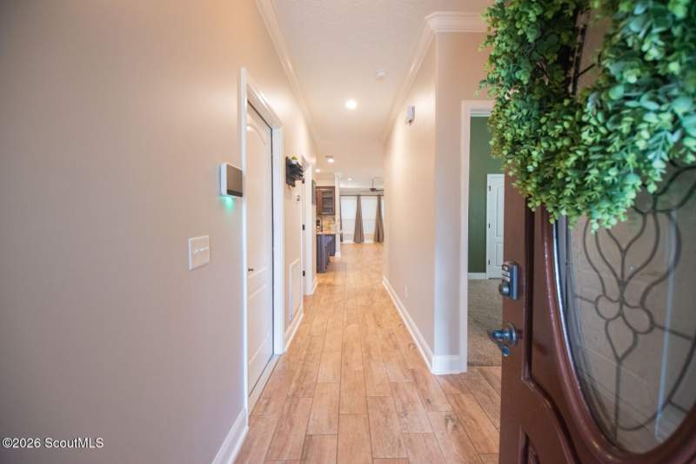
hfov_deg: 100.4
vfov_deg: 77.3
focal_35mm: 15
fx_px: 290
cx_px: 348
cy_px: 232
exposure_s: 1/50
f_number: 3.5
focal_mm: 10
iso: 1250
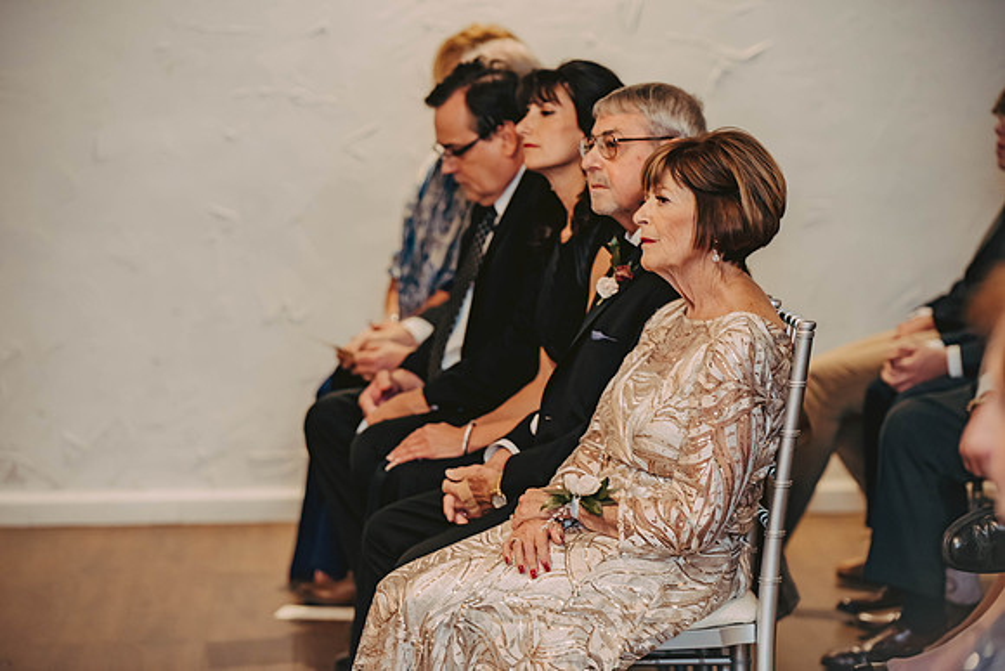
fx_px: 3239
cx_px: 502
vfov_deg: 11.8
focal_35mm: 116
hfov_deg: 17.6
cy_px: 336
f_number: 3.2
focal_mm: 116
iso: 500
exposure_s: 1/60
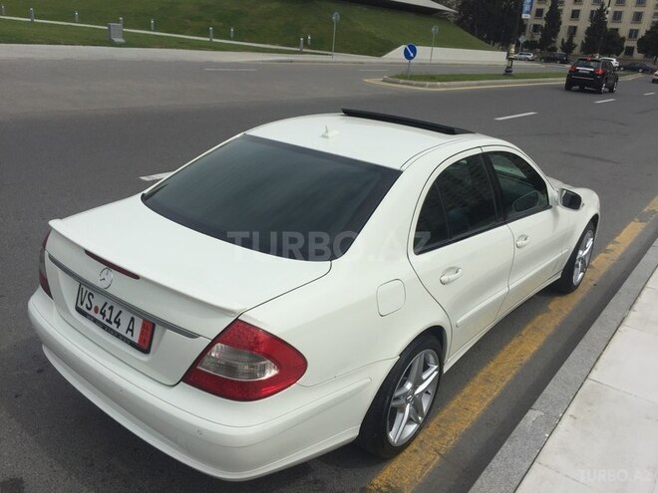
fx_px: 551
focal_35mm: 29
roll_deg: -5.0
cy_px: 246
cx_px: 329
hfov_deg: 61.7
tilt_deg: -20.6
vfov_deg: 48.2
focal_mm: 4.15
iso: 32
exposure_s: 1/3968
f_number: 2.2
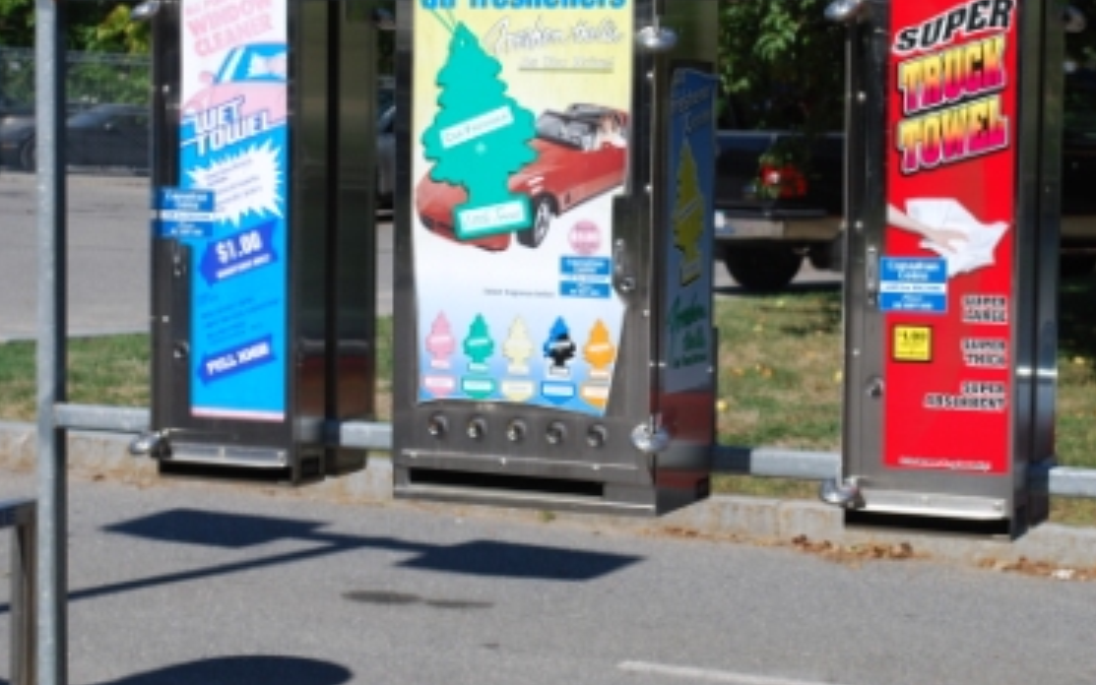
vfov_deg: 15.4
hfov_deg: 24.3
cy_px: 286
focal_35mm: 85
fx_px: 2539
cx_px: 650
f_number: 8
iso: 100
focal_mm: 46
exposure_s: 1/250
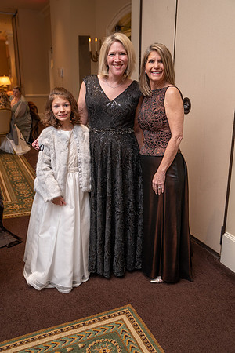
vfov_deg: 57.2
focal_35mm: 33
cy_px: 176
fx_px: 323
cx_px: 118
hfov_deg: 40.0
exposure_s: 1/50
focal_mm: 33
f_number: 3.5
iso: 800
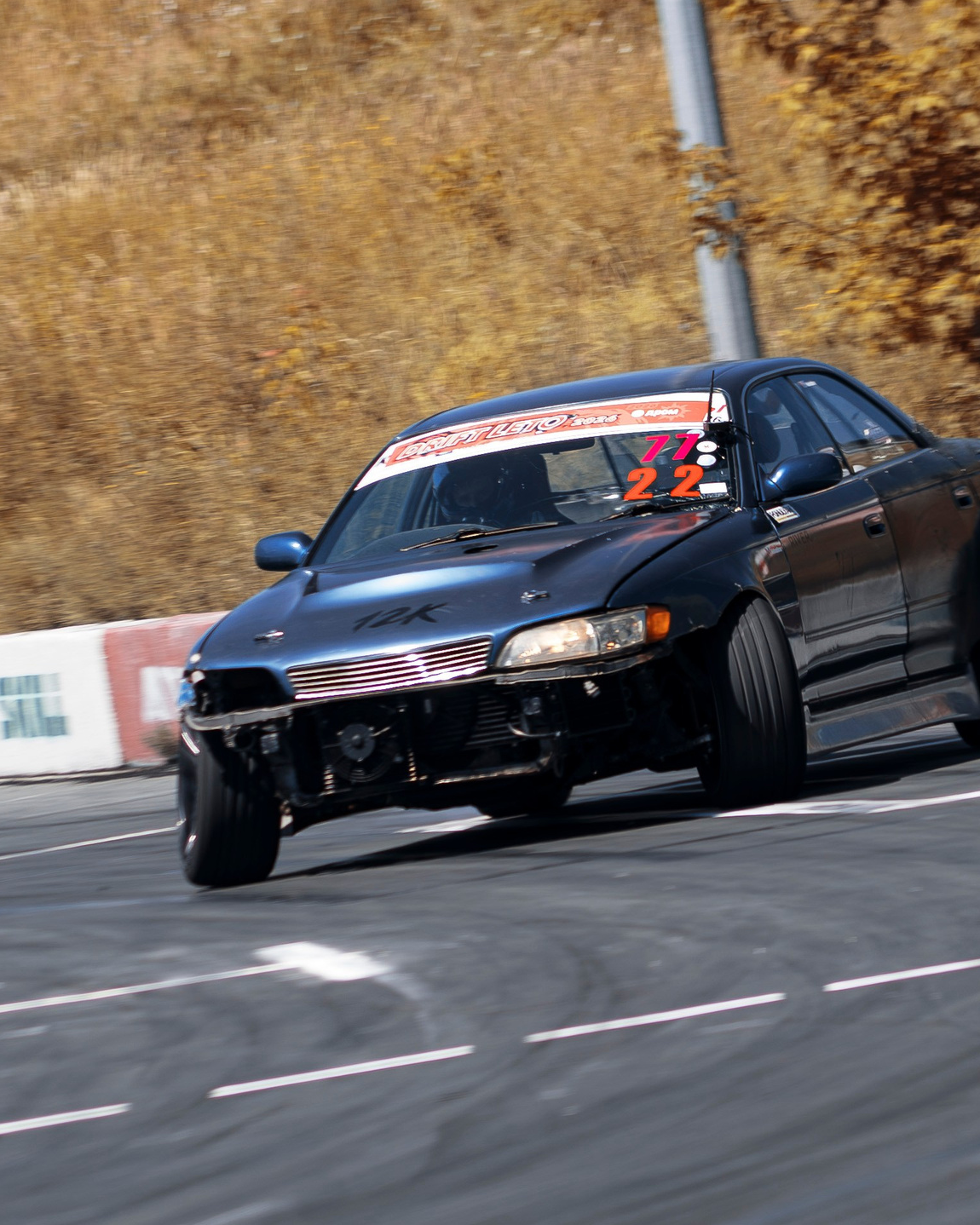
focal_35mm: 470
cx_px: 555
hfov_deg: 3.3
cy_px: 736
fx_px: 17044
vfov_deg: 4.1
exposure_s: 1/125
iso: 100
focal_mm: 160
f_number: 7.1
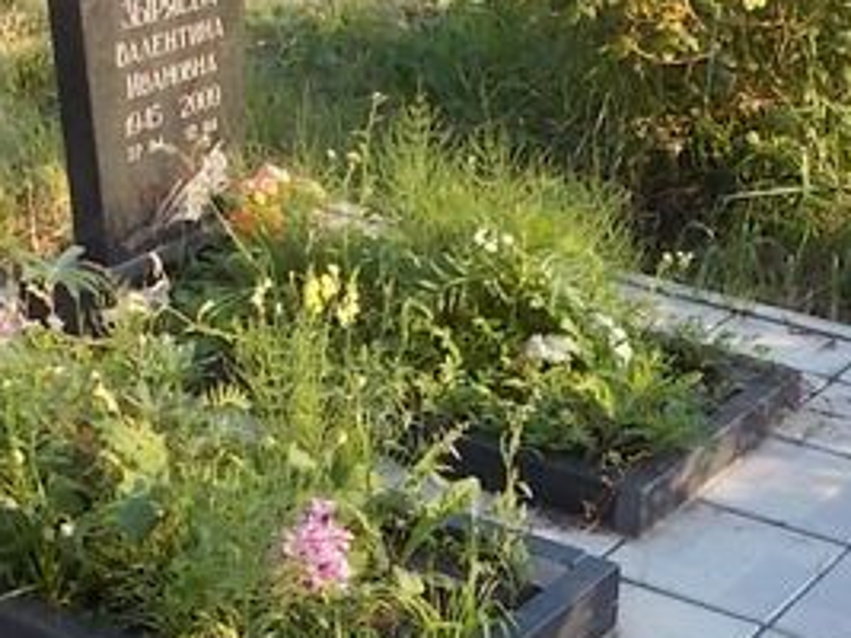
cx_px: 500
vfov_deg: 18.8
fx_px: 1917
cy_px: 412
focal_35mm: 78
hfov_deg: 25.0
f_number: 3.2
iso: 80
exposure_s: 1/250
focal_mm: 4.6
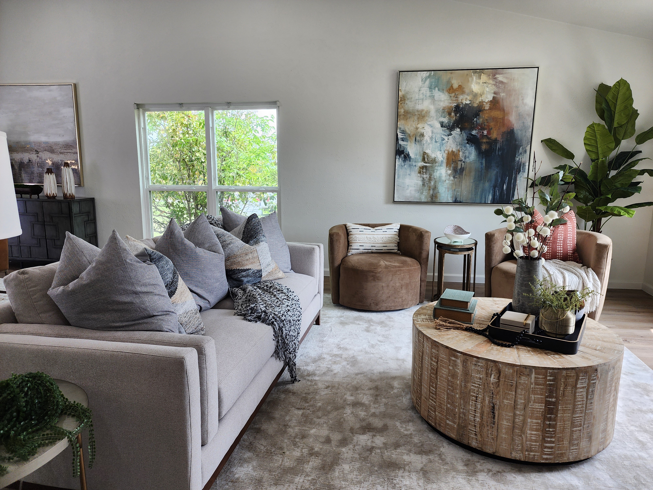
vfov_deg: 58.9
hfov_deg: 73.9
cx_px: 326
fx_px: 434
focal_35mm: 23
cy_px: 245
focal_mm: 6.4
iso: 80
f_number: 1.8
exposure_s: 1/180
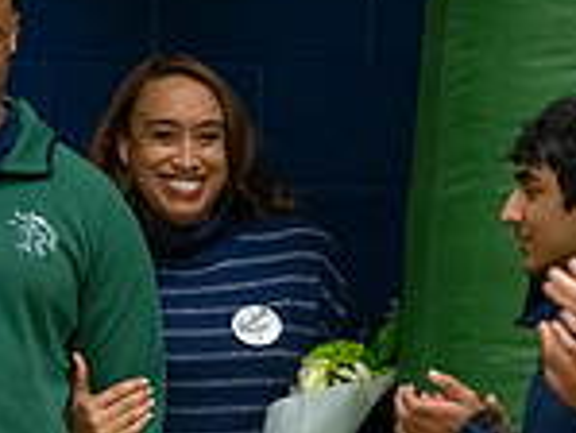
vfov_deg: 2.2
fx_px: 11108
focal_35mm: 667
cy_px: 381
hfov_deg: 3.0
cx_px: 116
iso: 6400
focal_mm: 175
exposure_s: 1/320
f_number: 2.8
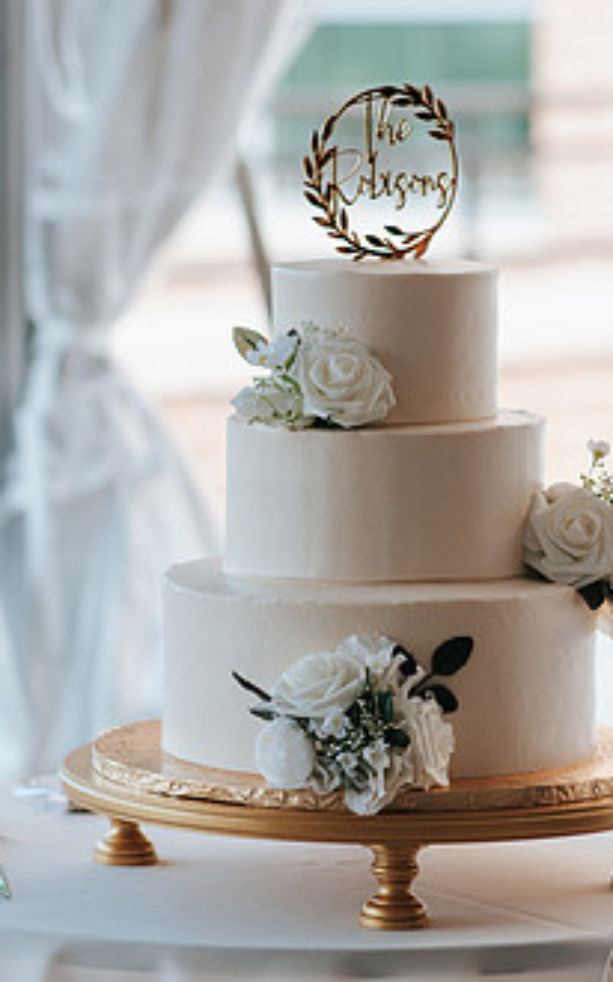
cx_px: 387
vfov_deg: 11.8
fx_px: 4735
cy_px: 601
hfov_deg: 7.4
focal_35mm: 177
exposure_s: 1/1000
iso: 400
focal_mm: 85
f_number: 2.8
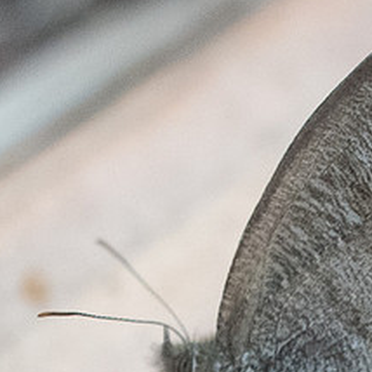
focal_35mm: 1314
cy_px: 279
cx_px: 488
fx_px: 15976
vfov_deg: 1.3
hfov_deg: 1.3
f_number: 5
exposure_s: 1/400
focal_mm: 150
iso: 1600
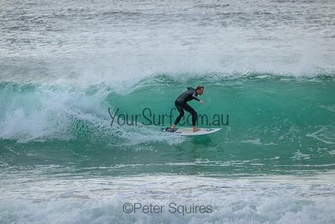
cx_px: 168
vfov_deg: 2.9
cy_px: 112
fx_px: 4374
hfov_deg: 4.4
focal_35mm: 470
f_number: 10
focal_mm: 470
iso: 4500
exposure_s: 1/2000
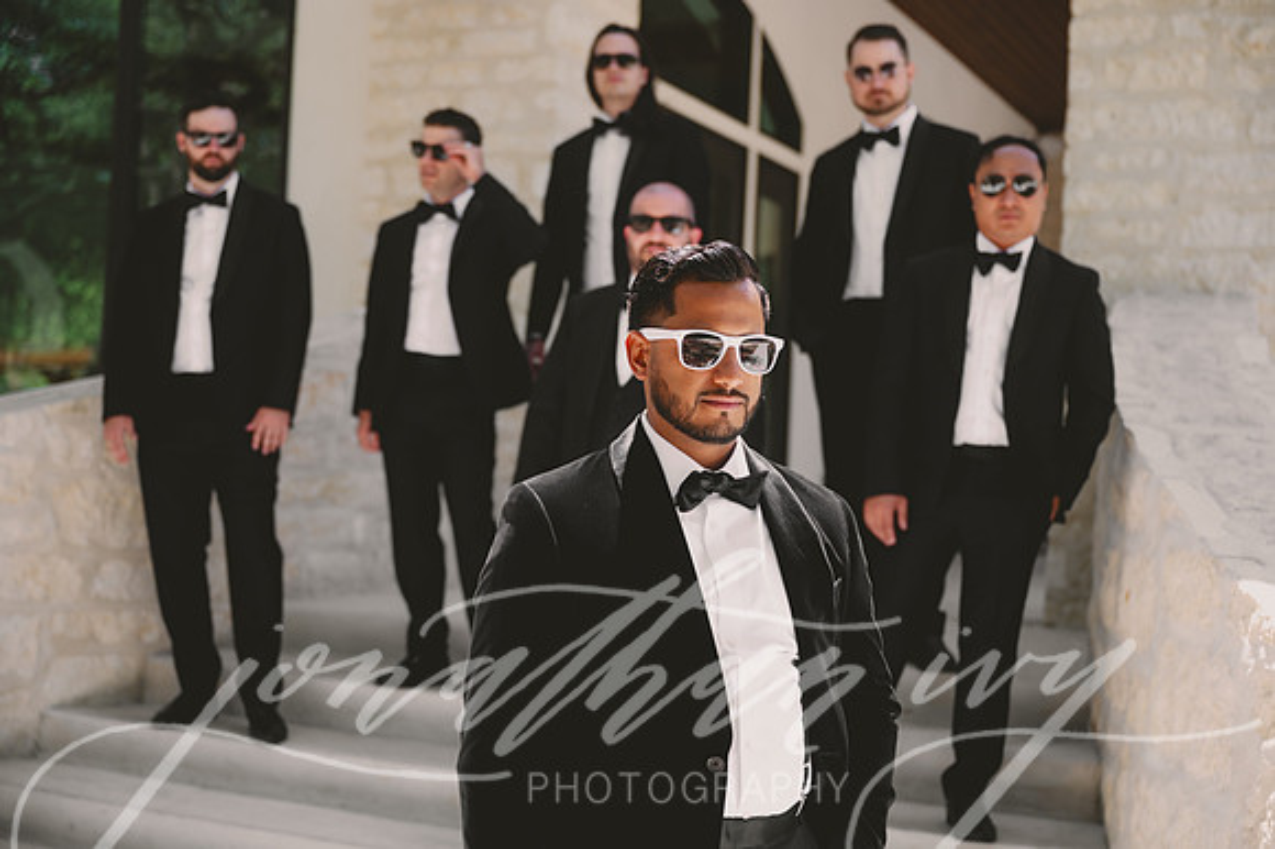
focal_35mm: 48
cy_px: 424
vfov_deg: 28.0
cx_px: 638
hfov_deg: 41.1
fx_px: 1699
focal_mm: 48
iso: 160
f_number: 2.8
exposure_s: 1/640
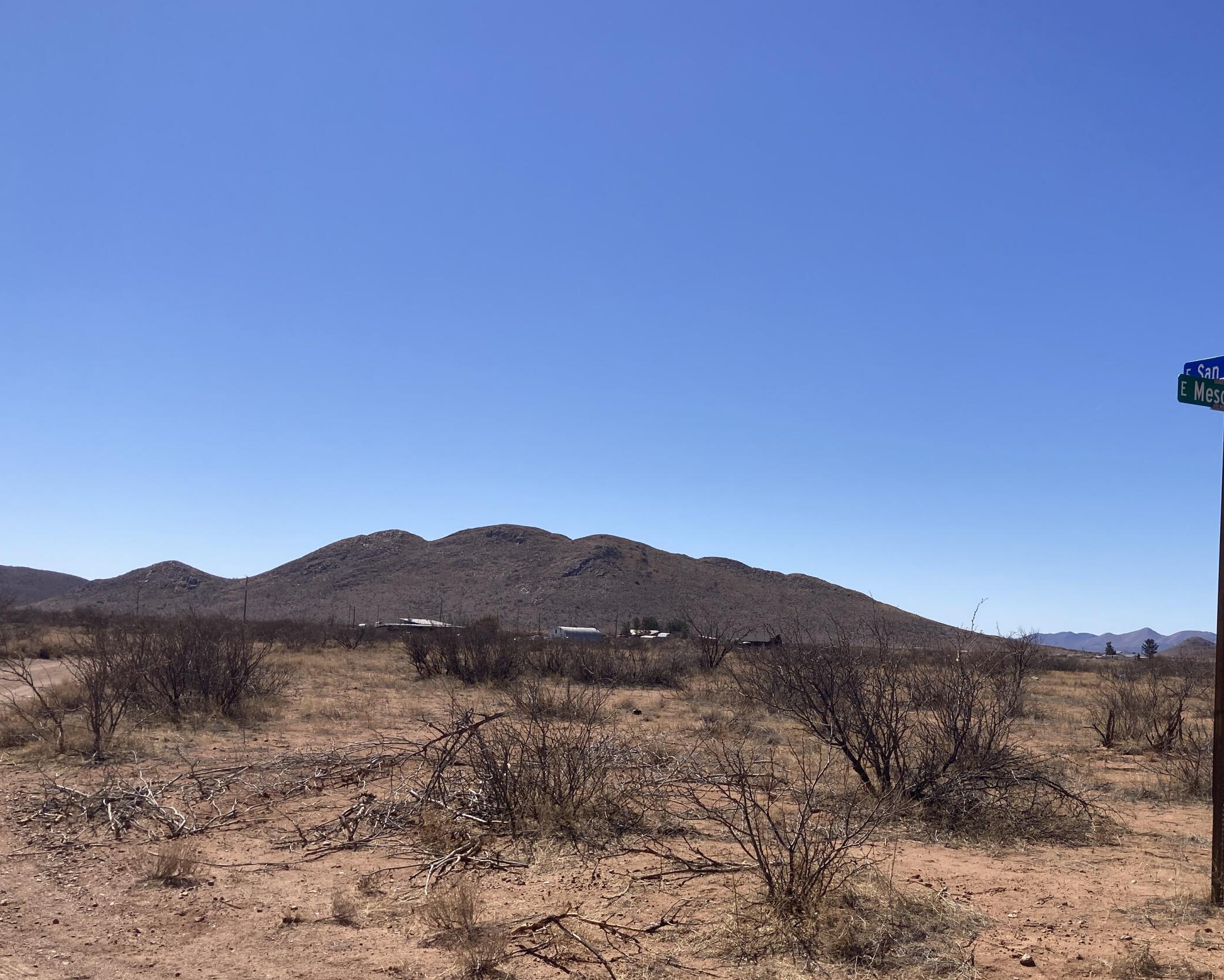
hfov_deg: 46.3
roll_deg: -3.3
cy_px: 572
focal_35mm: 39
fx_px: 1413
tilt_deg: +3.1
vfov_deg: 38.1
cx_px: 792
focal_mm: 3.99
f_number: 1.8
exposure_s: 1/3436
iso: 25
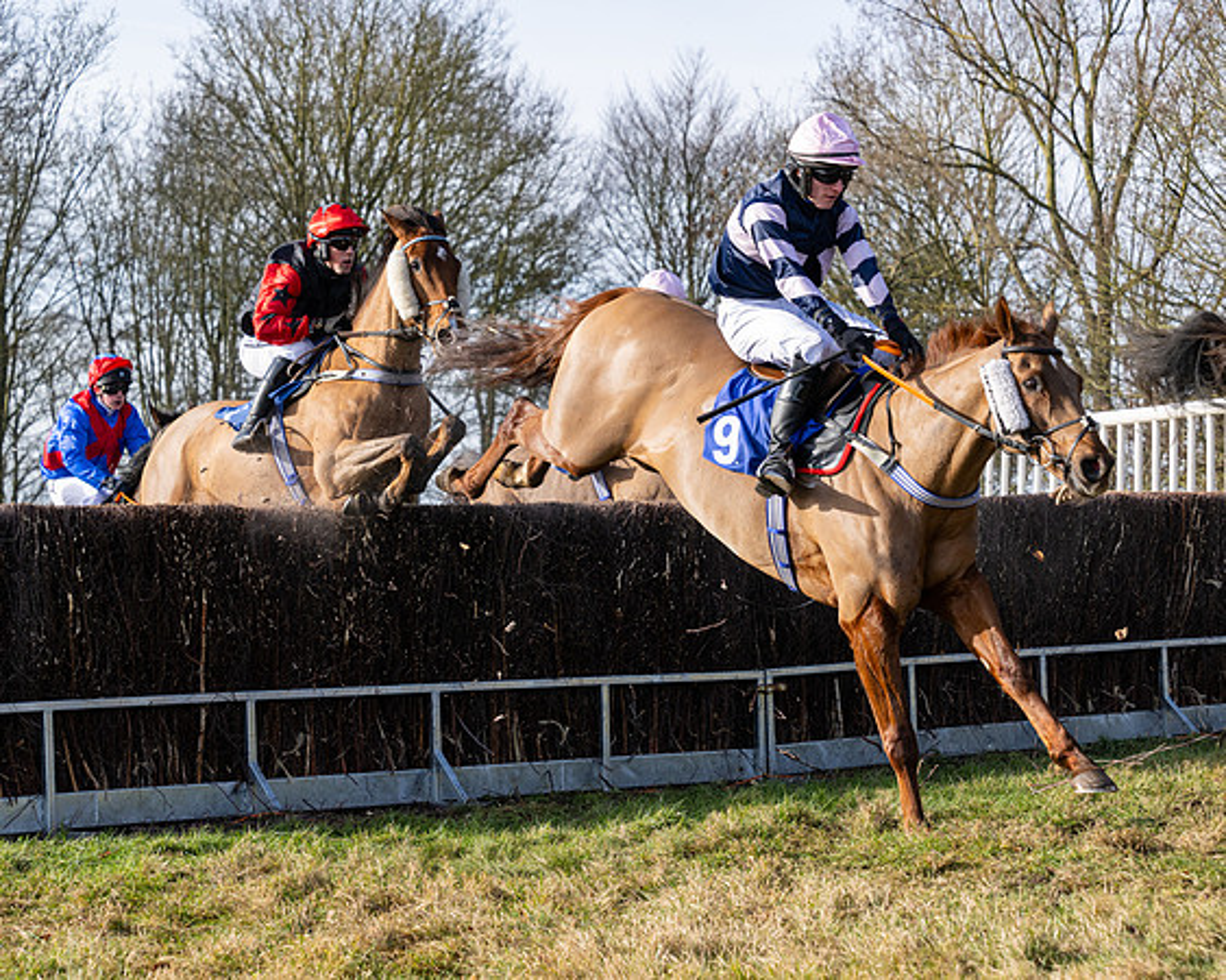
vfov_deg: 17.4
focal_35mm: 88
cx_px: 619
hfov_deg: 21.7
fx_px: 3193
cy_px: 537
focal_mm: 70
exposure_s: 1/1250
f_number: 5
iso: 400
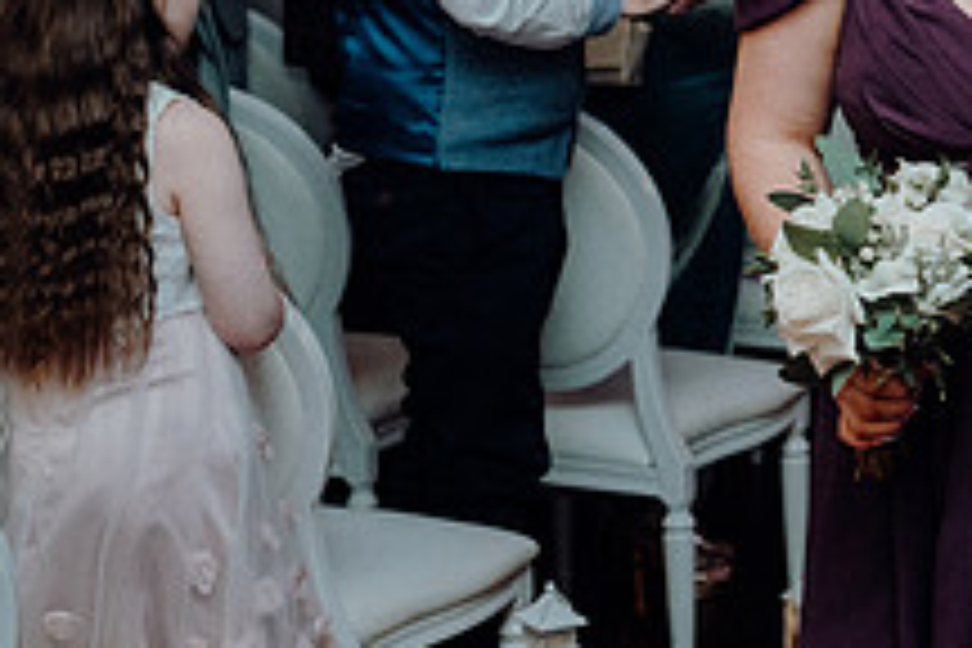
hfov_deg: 16.0
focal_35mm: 126
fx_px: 3402
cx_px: 968
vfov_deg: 10.8
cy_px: 110
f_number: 3.5
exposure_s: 1/160
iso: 2500
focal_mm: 47
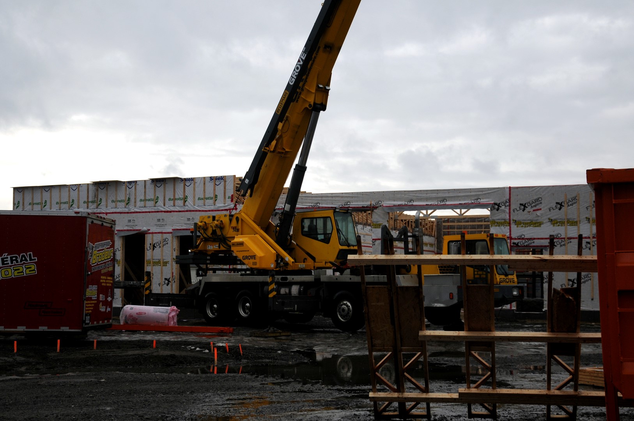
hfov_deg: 37.9
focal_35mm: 52
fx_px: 923
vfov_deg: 25.7
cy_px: 210
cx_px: 317
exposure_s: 1/160
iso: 200
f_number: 4.5
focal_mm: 35
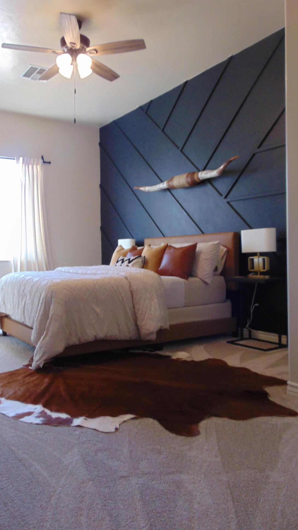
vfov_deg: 67.9
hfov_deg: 40.9
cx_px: 96
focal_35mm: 28
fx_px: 393
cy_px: 260
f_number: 3
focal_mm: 4.5
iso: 160
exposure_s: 1/30
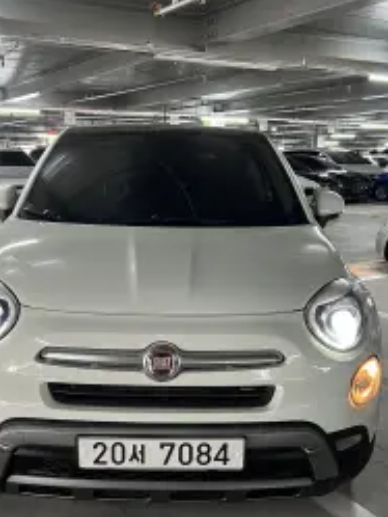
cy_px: 323
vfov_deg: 47.4
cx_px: 168
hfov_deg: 36.8
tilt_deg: -16.1
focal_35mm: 39
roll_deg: -0.9
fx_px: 582
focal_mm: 5.7
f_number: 1.5
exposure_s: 1/60
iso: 160
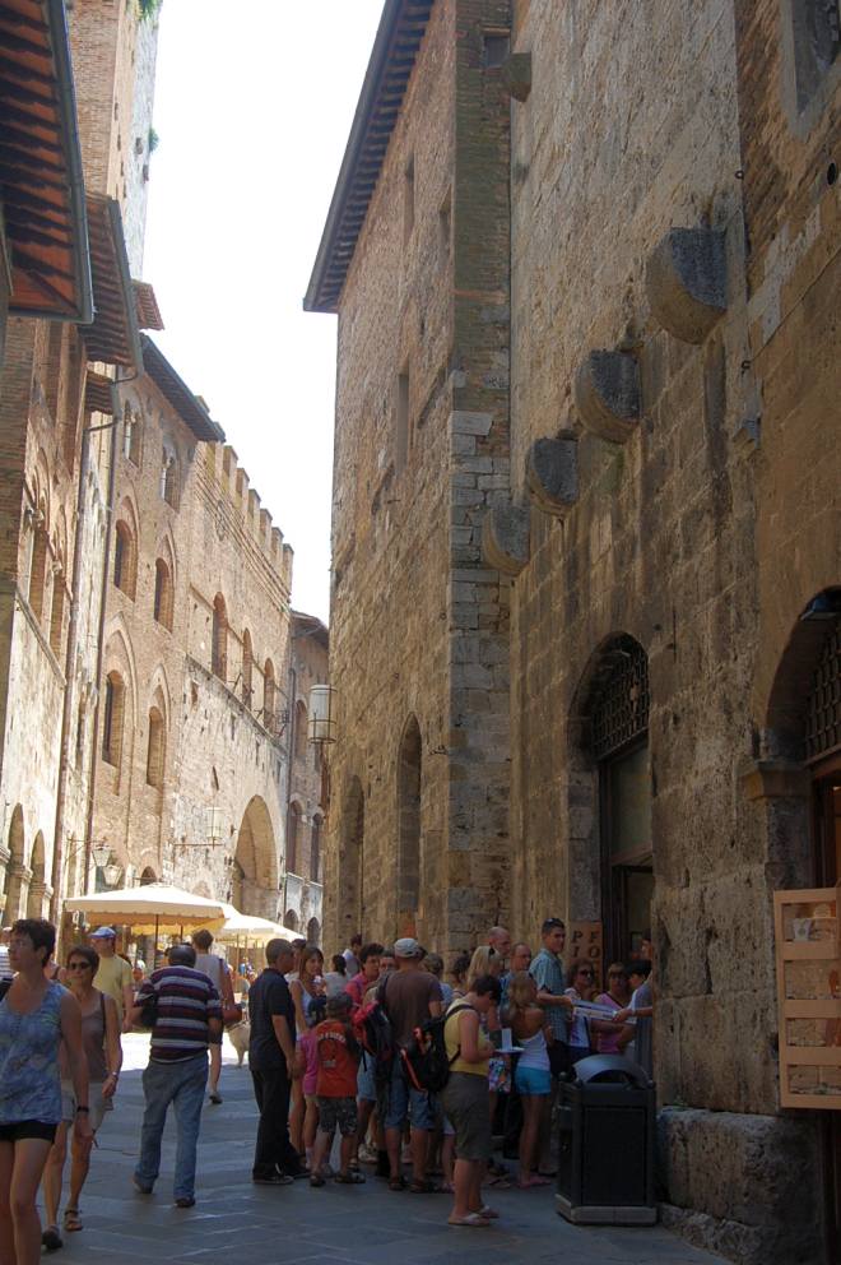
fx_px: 1632
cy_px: 632
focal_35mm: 46
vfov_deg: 42.3
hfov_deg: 28.9
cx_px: 420
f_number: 10
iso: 400
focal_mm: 31
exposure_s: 1/160
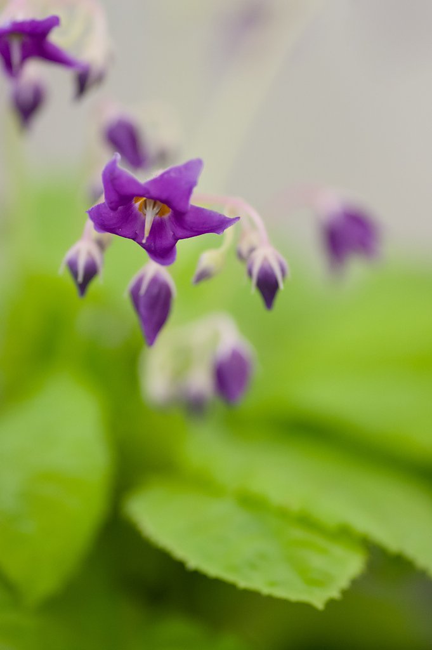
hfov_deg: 9.1
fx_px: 2704
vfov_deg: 13.7
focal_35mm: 150
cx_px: 216
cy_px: 325
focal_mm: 100
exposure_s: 1/250
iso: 3200
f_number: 2.8
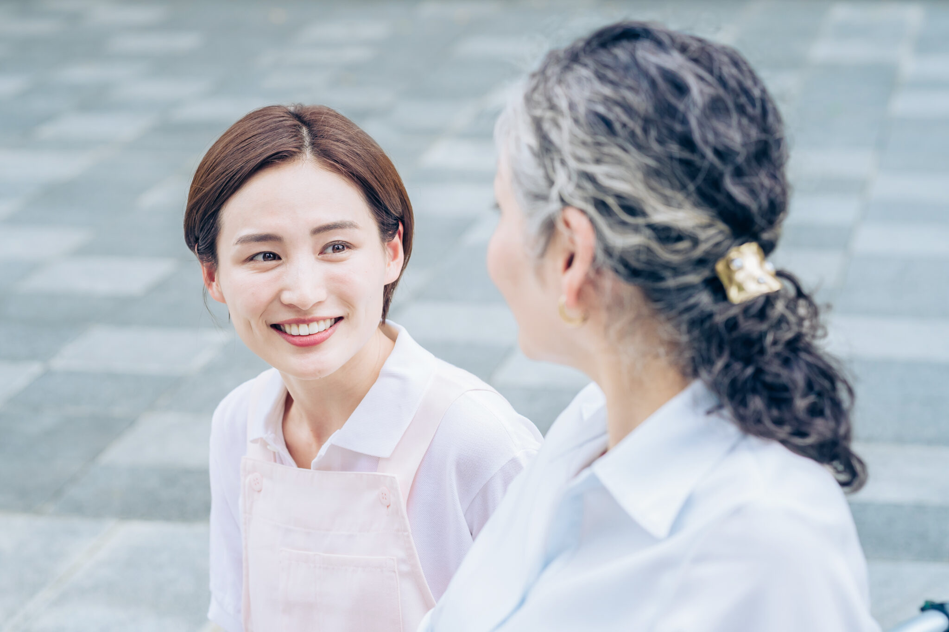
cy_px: 316
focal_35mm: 85
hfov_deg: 23.9
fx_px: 2240
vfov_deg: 16.1
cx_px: 474
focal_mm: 85
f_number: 4
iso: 400
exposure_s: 1/640
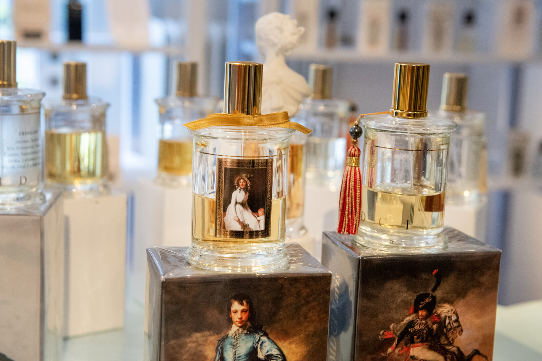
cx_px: 271
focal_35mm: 62
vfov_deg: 21.9
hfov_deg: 32.4
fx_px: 933
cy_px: 180
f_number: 6.3
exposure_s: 1/160
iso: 5600
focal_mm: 62
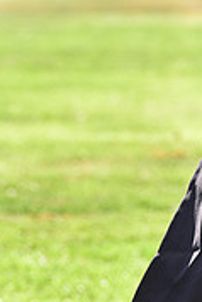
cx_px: 317
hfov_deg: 3.2
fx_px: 3553
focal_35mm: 423
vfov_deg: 4.8
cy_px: -144
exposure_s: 1/250
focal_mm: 130
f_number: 4.5
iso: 100
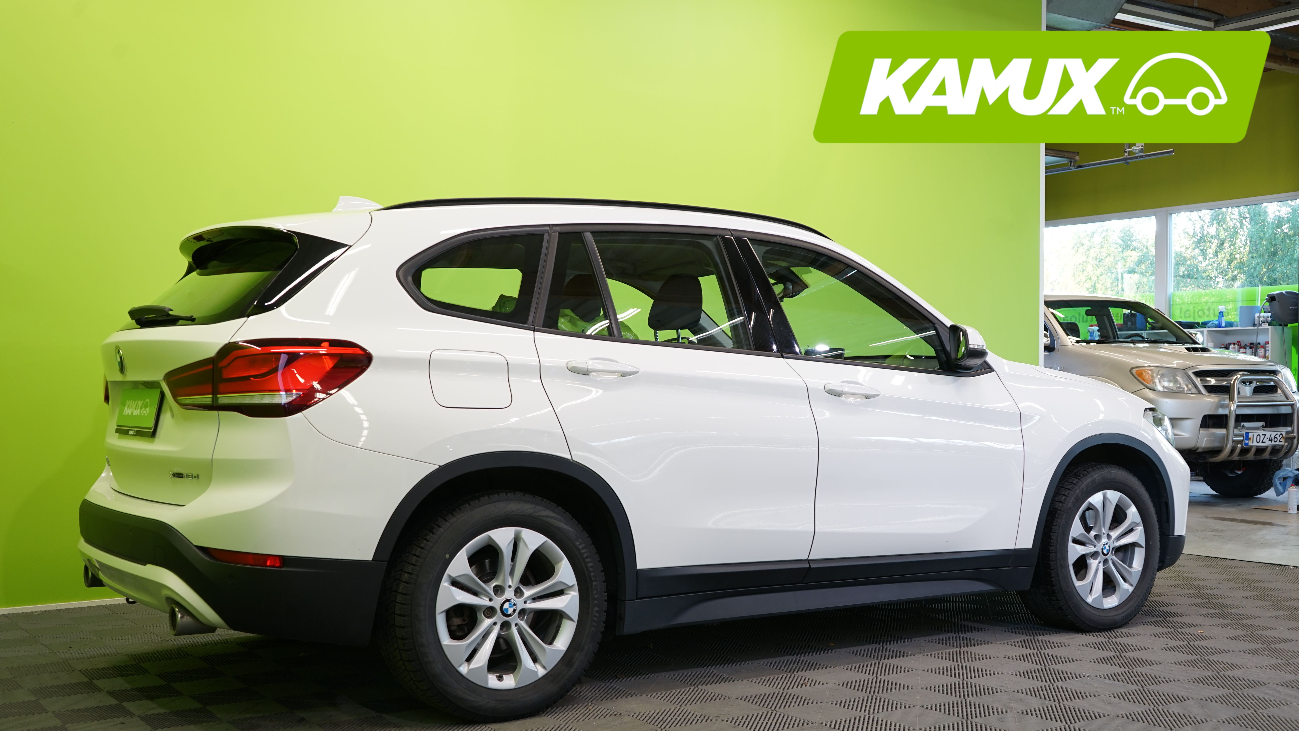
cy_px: 425
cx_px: 650
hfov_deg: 51.6
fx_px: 1343
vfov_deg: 30.4
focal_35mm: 39
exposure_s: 1/25
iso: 400
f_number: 5.6
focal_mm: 37
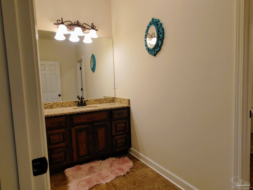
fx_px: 161
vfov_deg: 61.1
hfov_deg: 76.4
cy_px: 95
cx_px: 126
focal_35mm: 22
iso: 100
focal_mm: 1.78
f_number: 1.9
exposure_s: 1/30
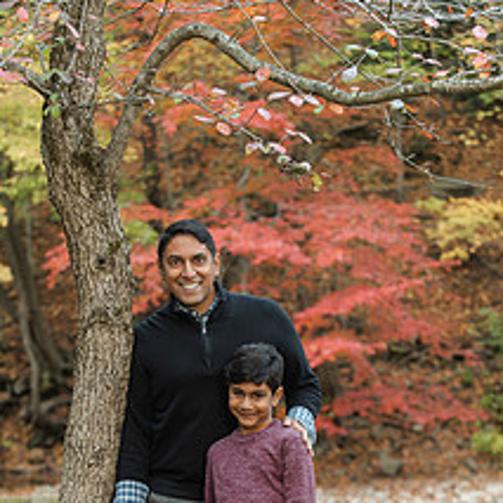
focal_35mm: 140
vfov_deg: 12.4
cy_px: 361
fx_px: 2302
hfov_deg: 12.5
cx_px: 210
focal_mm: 78
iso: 800
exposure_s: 1/125
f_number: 4
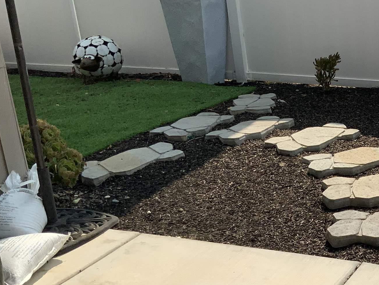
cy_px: 180
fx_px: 745
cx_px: 413
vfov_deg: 21.6
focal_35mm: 68
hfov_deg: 26.4
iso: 20
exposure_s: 1/1912
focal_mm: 3
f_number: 1.8
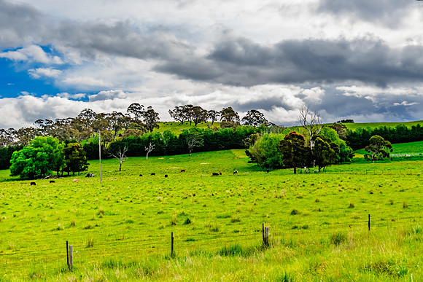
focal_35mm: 57
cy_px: 113
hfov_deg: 35.0
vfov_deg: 23.8
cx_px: 255
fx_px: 668
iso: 800
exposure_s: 1/8000
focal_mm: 31
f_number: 3.2
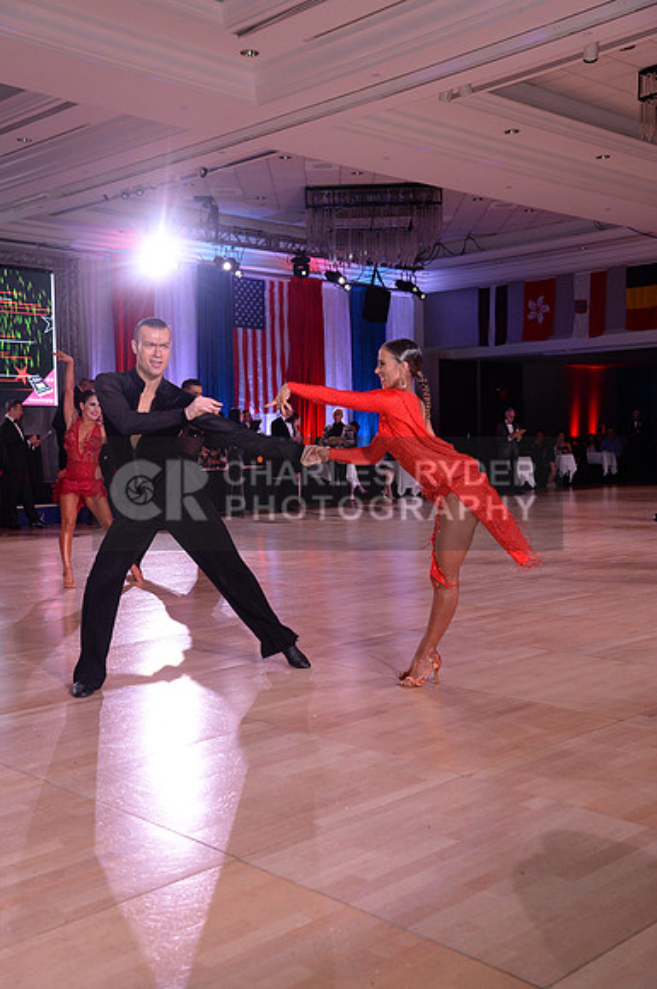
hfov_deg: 29.2
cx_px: 328
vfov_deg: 42.8
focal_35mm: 46
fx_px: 1263
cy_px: 494
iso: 2000
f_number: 5.6
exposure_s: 1/250
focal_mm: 46
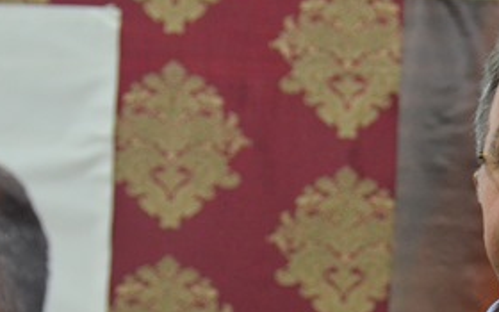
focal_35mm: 251
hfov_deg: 8.3
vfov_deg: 5.2
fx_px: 3413
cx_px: 490
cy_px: 330
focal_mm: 72
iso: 3200
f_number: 5.6
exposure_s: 1/60
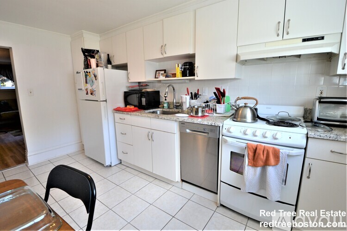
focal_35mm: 15
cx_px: 174
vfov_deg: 77.3
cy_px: 116
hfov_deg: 100.4
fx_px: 145
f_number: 5.6
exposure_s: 1/50
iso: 400
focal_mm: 10
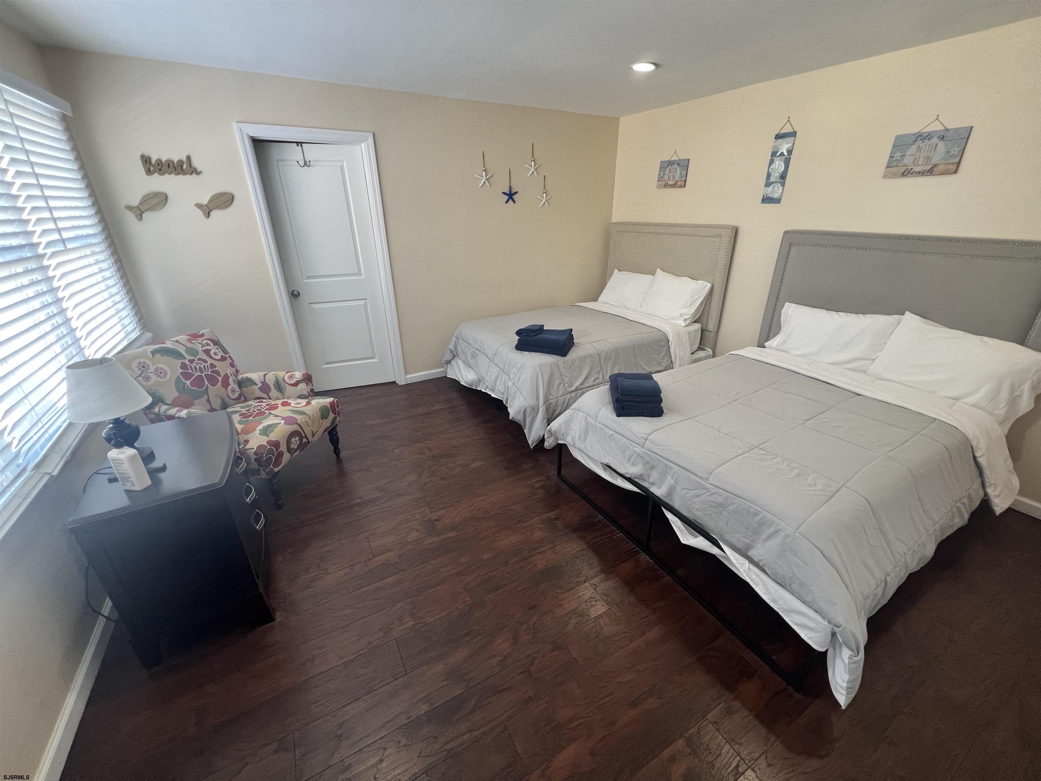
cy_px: 390
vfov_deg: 89.9
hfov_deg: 106.2
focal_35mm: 13
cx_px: 520
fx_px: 391
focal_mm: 1.57
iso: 160
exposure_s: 1/99
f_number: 1.8
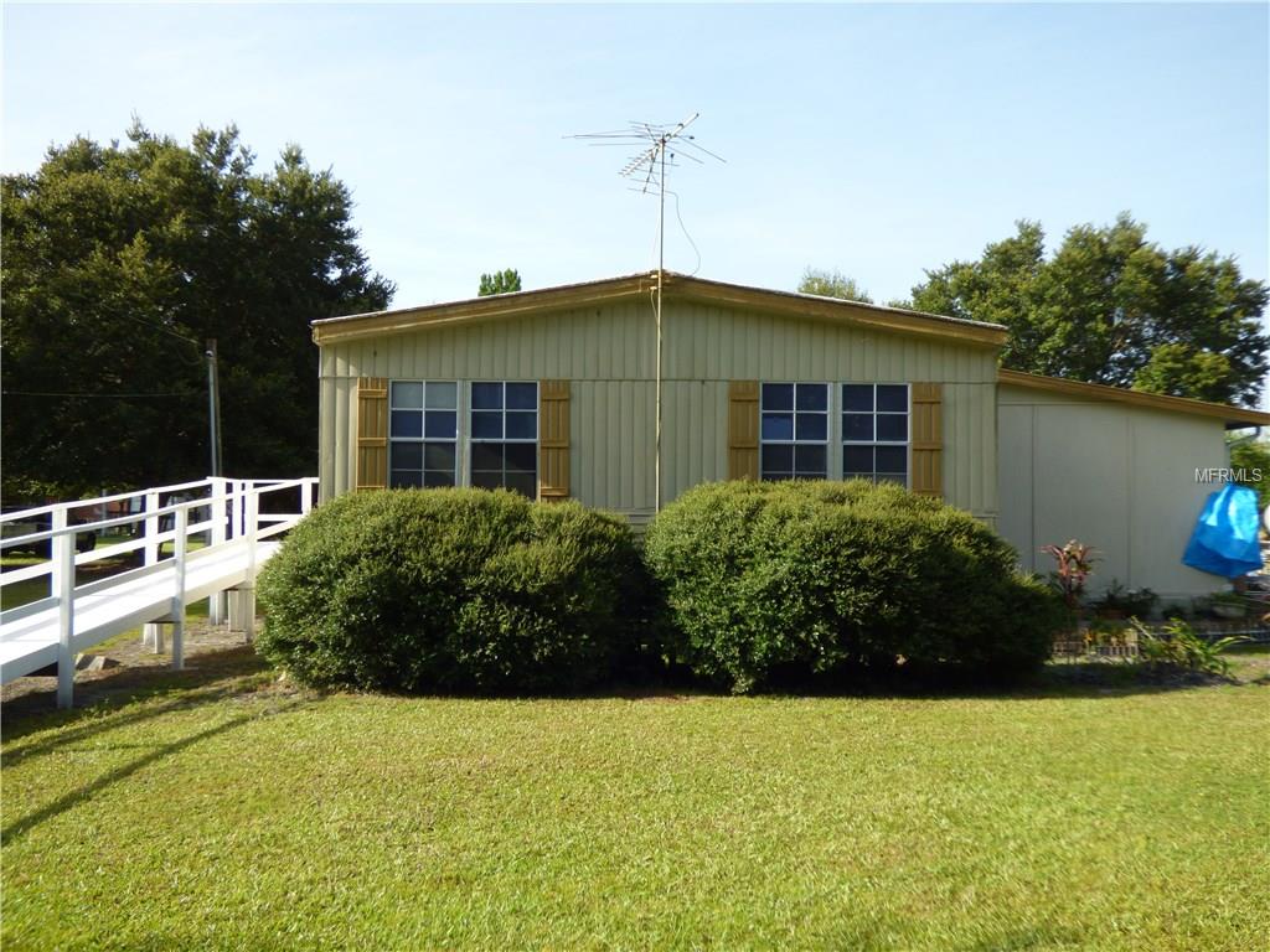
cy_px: 476
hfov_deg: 55.4
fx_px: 1211
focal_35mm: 33
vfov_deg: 42.9
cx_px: 635
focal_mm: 5.97
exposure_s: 1/400
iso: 100
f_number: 3.4
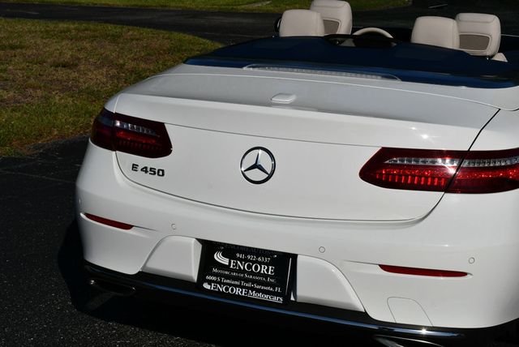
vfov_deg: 23.4
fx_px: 837
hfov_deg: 34.5
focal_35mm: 58
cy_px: 174
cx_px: 260
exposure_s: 1/500
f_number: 11
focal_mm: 29
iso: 100
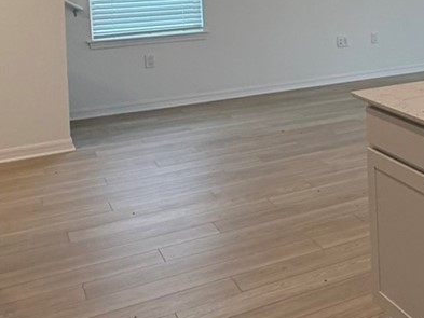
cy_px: 5
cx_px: 552
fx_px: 698
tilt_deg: -4.4
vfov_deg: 24.6
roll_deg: +1.4
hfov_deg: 27.9
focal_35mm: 57
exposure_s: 1/120
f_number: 2.2
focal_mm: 2.22
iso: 160
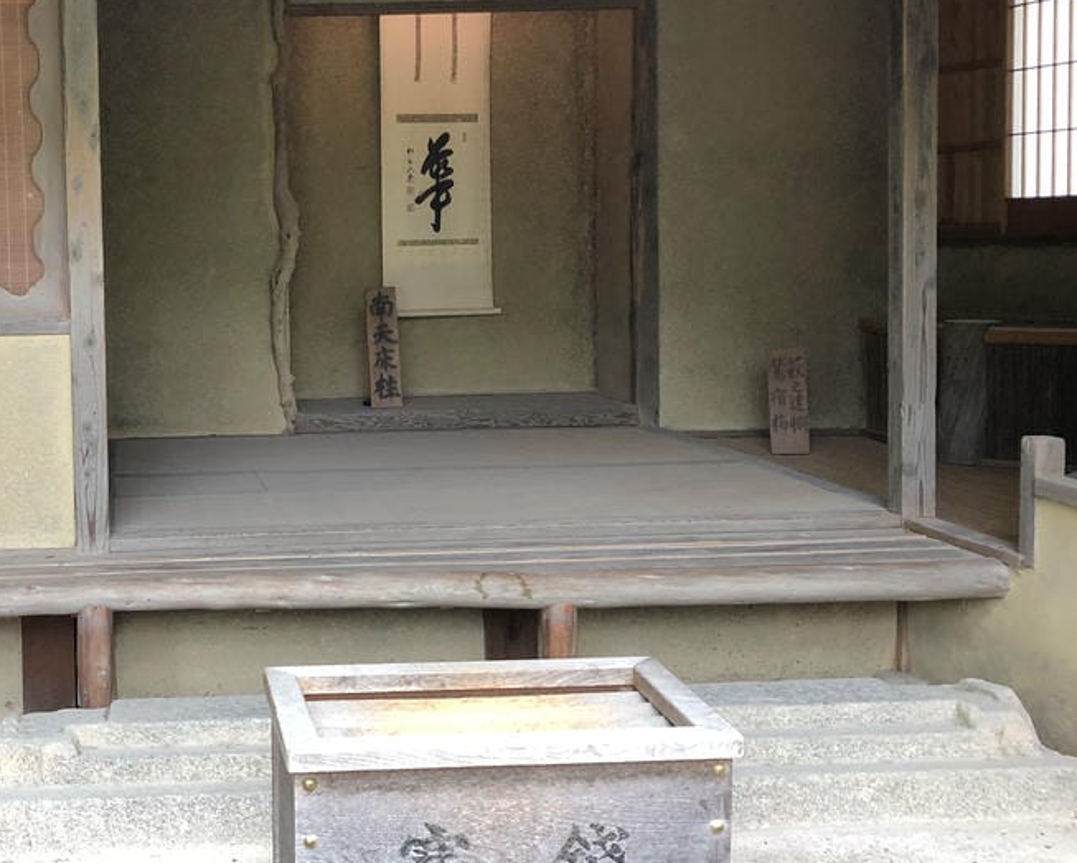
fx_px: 1658
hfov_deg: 34.9
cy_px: 365
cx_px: 229
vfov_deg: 29.1
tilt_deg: -5.2
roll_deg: +1.3
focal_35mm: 52
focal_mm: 3.99
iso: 25
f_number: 1.8
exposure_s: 1/30
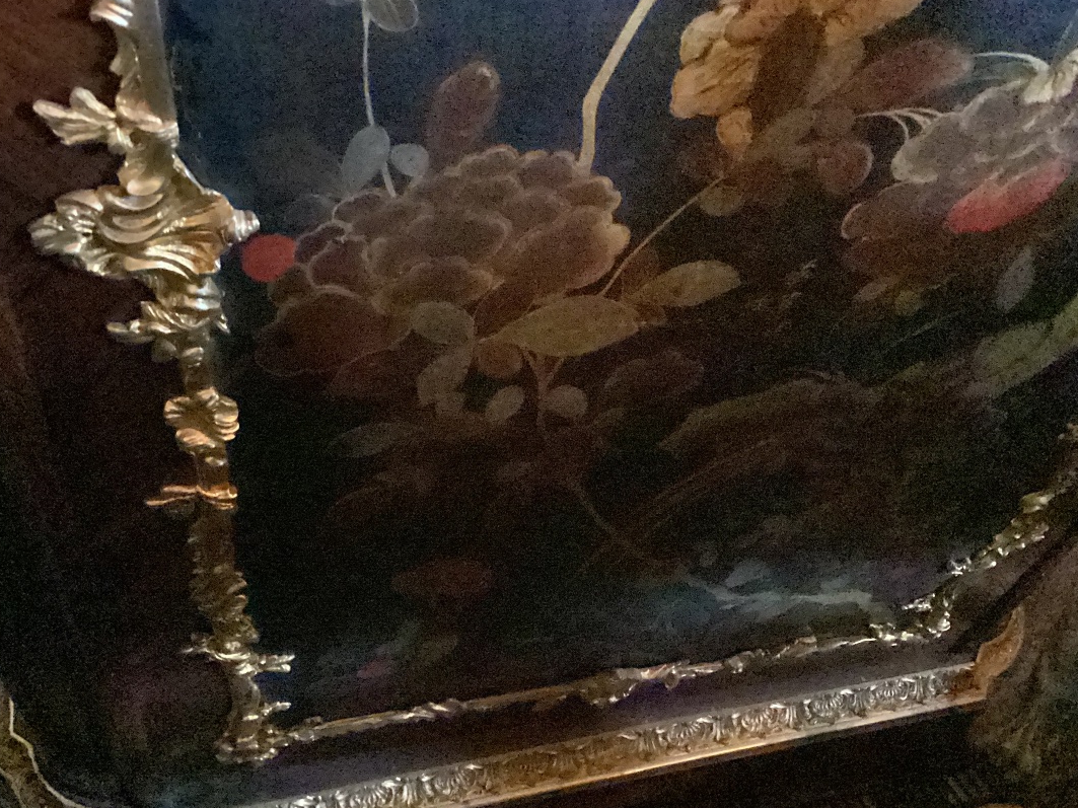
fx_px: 1090
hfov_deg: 52.6
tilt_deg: -51.1
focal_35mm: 35
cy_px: 419
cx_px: 528
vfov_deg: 40.7
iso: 800
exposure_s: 1/17
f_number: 2.4
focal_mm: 3.3
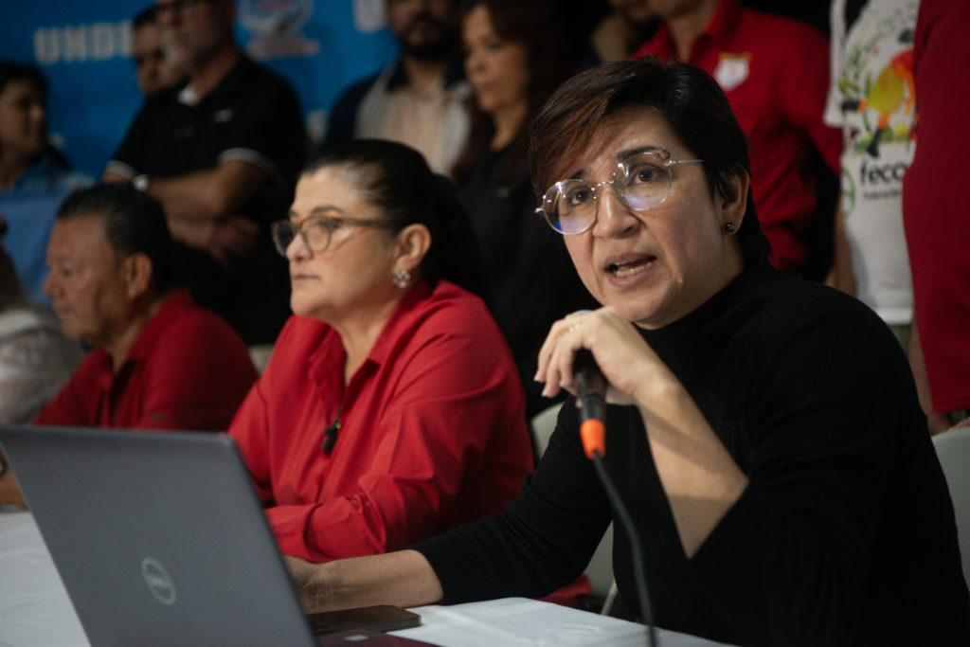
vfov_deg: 19.5
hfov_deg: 28.8
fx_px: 1886
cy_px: 324
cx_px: 485
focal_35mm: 70
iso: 1250
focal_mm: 70
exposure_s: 1/160
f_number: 2.8
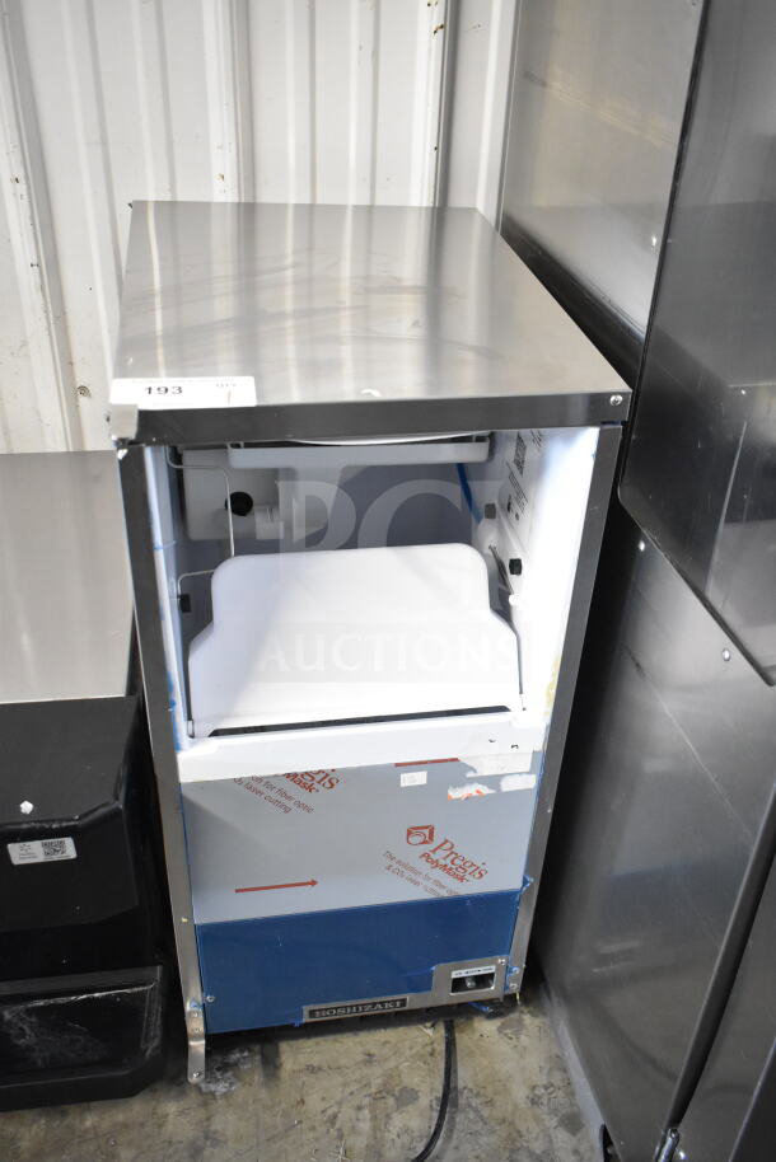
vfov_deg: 57.2
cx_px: 388
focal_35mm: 33
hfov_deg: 40.0
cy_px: 581
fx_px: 1066
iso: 4000
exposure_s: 1/30
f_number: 3.8
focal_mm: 22
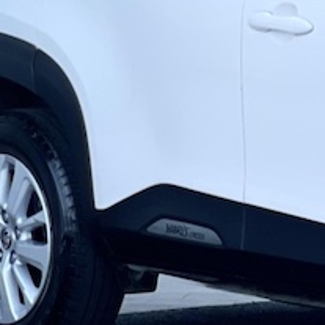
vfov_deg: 5.2
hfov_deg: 5.1
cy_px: 106
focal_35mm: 340
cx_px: 651
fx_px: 3612
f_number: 2.2
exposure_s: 1/121
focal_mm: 7.5
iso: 25
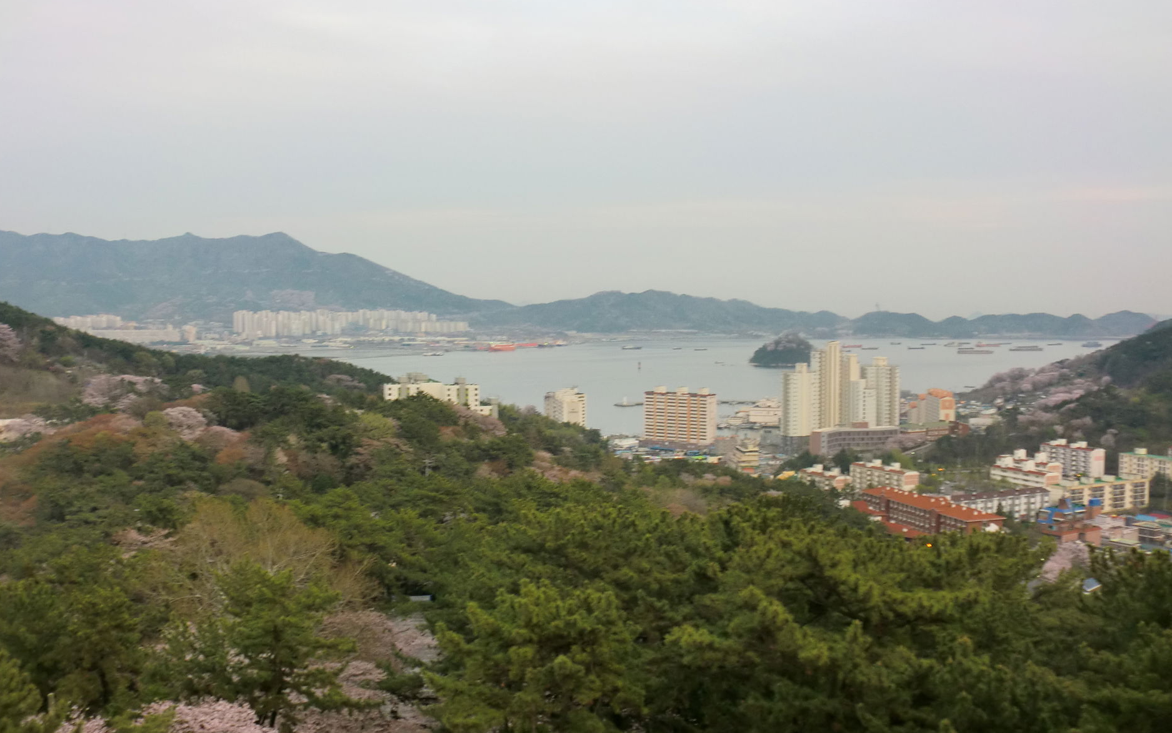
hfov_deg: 51.5
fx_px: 1214
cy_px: 337
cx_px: 582
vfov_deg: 33.6
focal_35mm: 38
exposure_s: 1/60
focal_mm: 6.3
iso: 64
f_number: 3.1
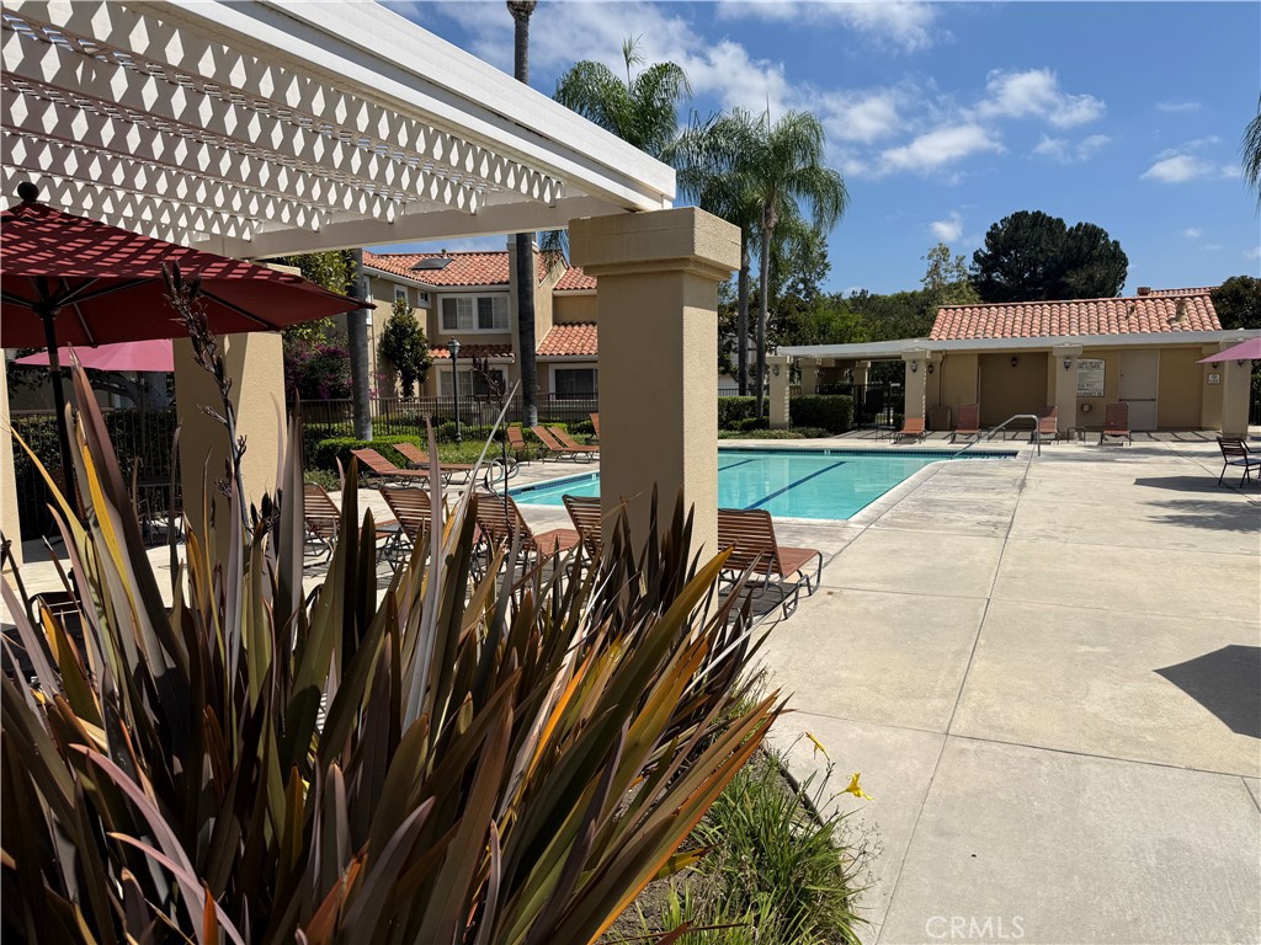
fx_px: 874
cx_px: 630
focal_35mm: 24
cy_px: 472
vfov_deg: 56.8
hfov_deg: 71.6
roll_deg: +1.1
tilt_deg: -5.4
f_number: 1.78
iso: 80
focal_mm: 6.76
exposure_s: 1/6711
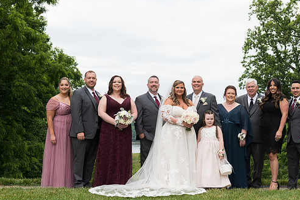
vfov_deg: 21.9
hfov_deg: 32.4
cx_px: 166
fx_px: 517
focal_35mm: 62
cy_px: 111
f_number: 4.5
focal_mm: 50
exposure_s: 1/320
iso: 64
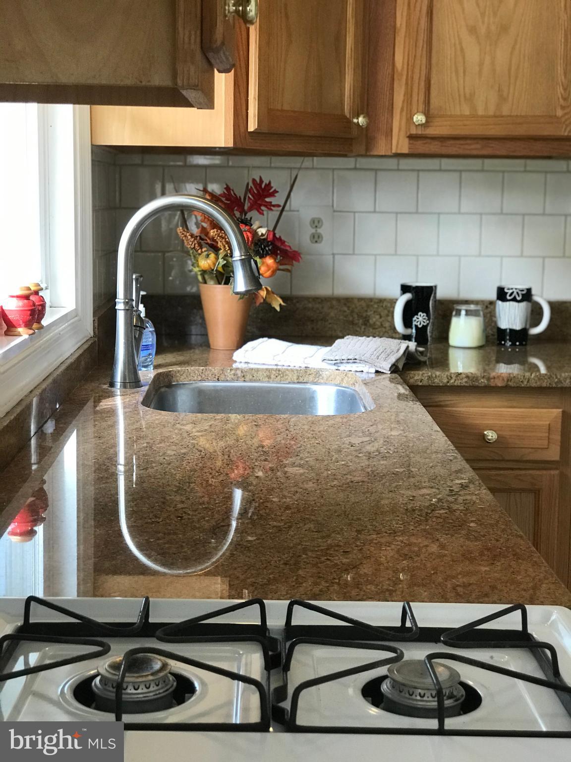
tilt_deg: -9.0
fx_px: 1254
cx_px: 286
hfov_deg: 25.7
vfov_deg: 33.8
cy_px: 381
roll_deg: -0.5
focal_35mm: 57
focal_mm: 6.6
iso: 125
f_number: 2.8
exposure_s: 1/60
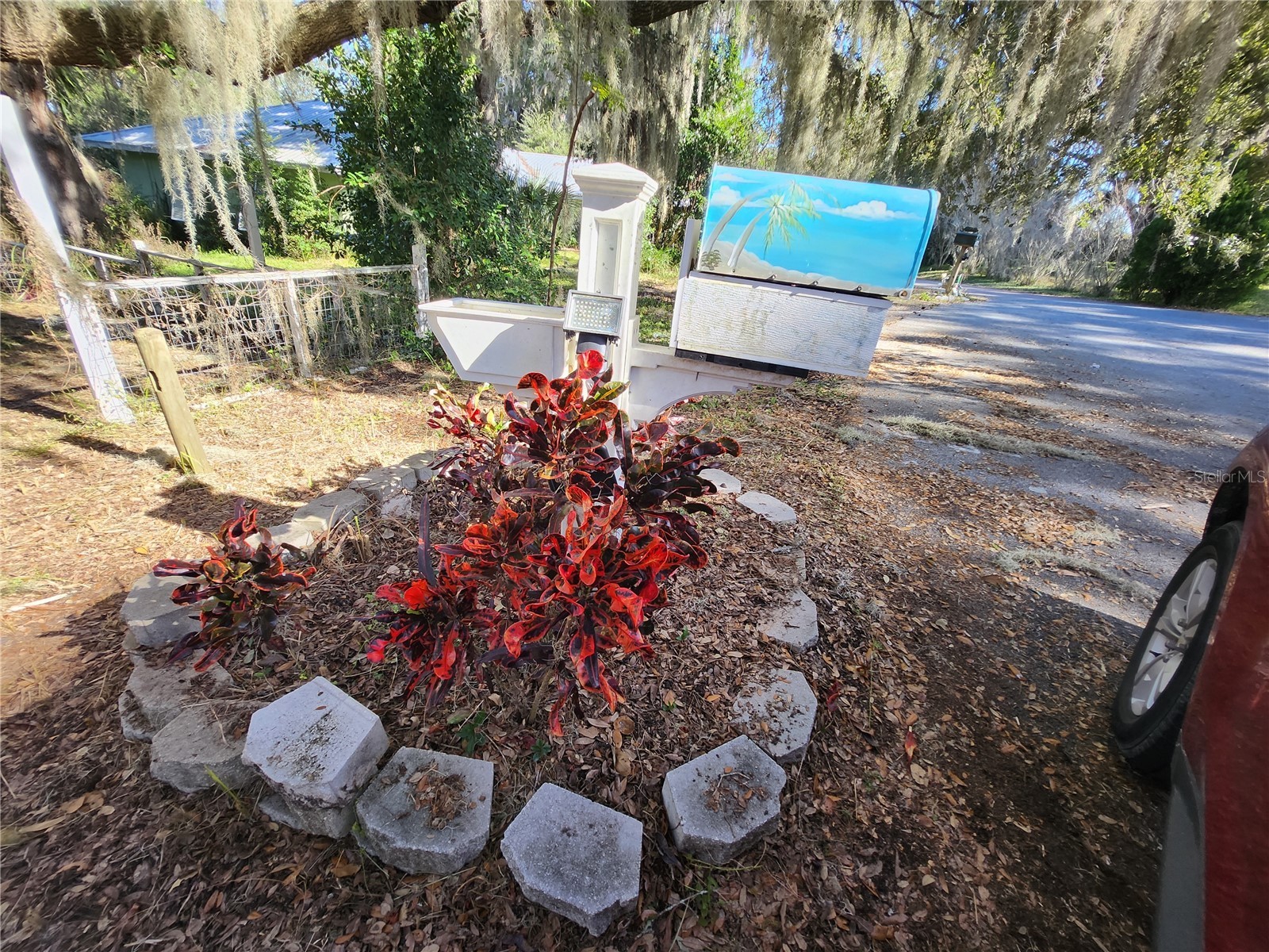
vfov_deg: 89.9
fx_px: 477
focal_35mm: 13
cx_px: 634
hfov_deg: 106.2
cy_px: 476
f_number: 2.2
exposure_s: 1/120
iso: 40
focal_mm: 1.7
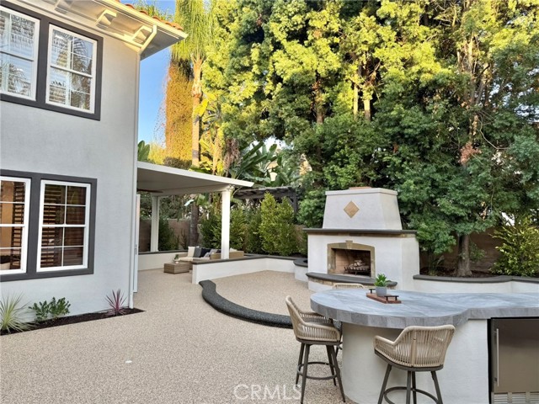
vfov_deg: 56.8
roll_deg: -0.8
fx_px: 374
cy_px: 202
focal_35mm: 24
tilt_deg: +3.6
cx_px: 270
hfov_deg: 71.6
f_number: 1.78
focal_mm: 6.76
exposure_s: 1/225
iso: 80
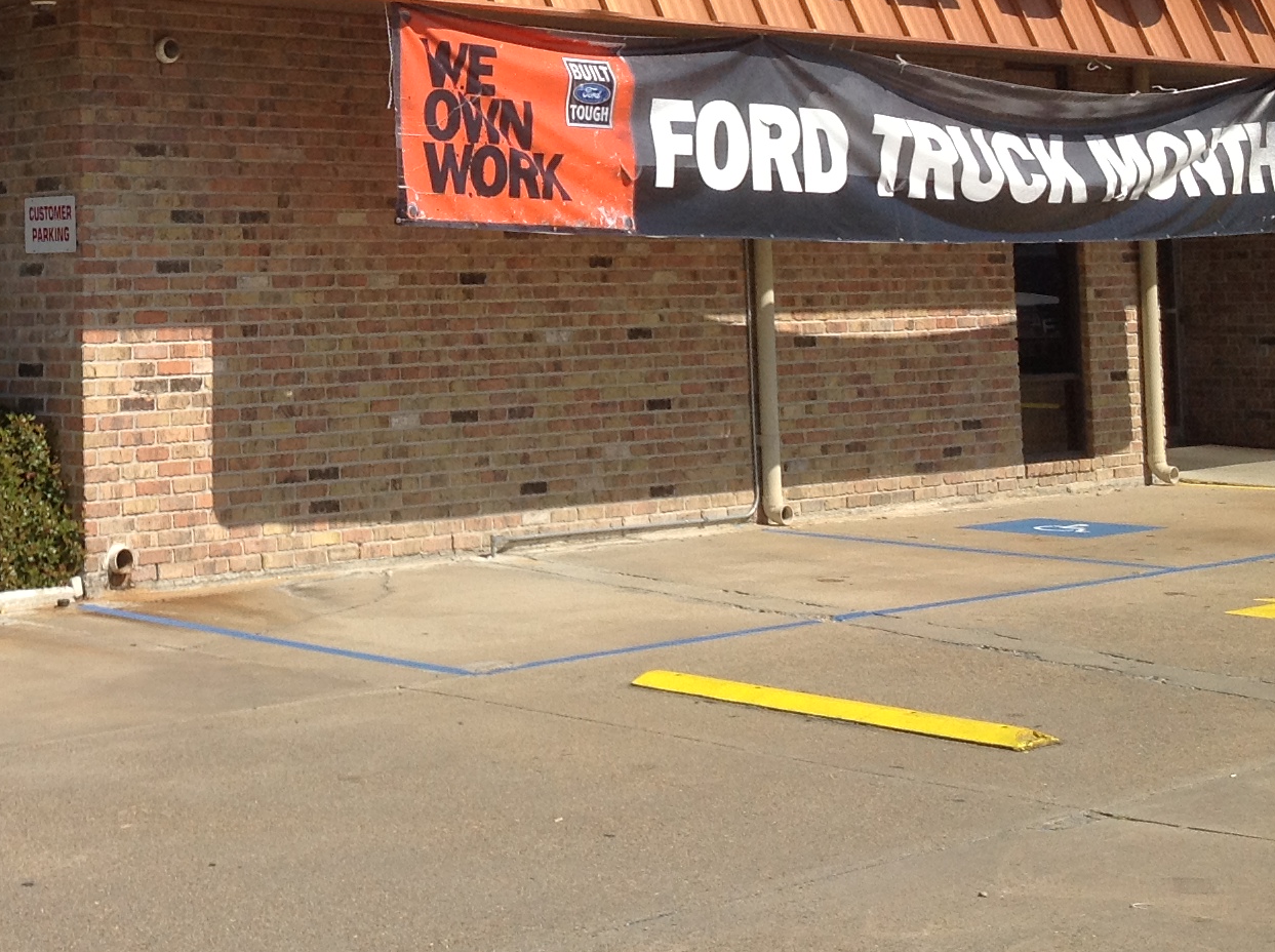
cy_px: 65
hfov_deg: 26.0
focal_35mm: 73
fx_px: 2684
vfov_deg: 19.7
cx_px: 156
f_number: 2.4
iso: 50
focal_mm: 4.28
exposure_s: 1/2326
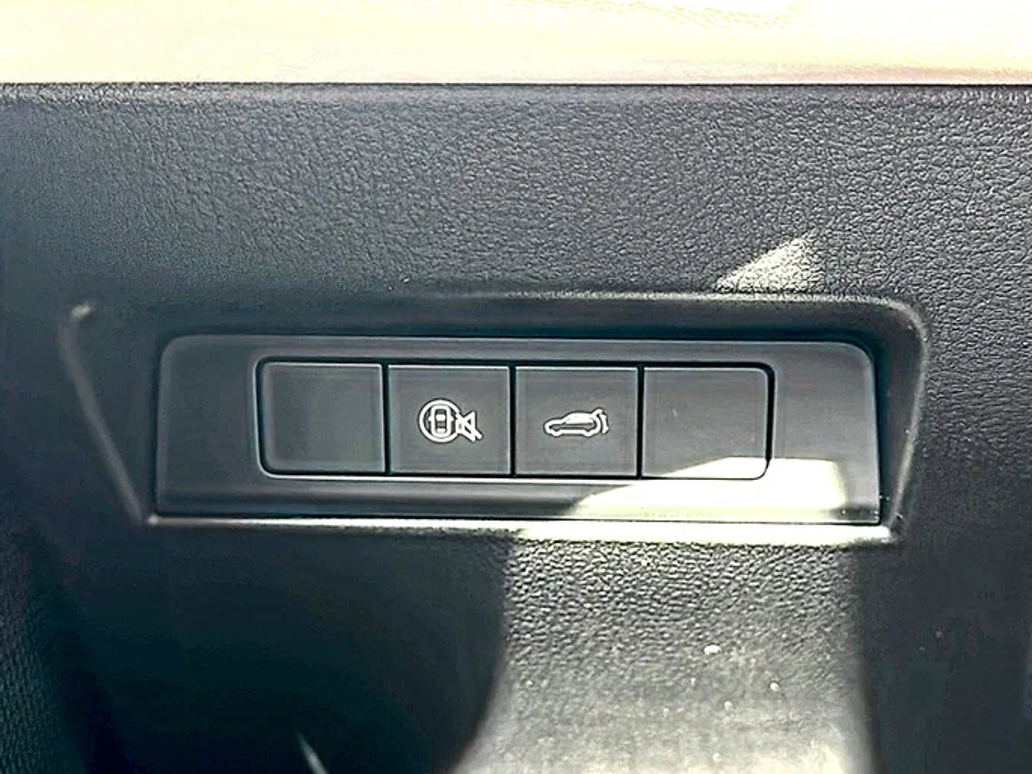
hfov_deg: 42.9
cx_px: 519
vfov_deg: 32.9
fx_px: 1312
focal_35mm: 44
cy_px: 389
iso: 160
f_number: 1.78
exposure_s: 1/40
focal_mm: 6.86
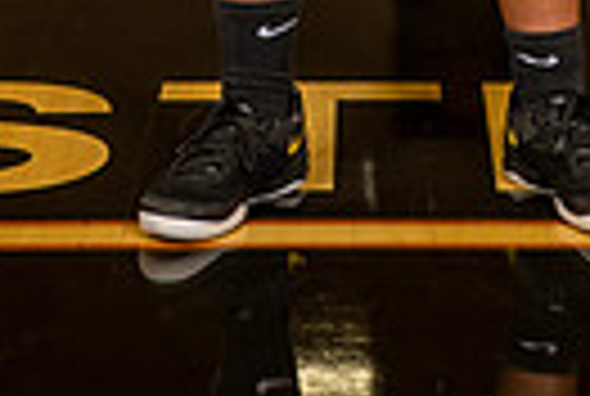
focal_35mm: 192
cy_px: -572
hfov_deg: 10.7
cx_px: 392
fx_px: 3154
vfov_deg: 6.8
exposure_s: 1/400
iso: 640
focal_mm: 56
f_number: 7.1
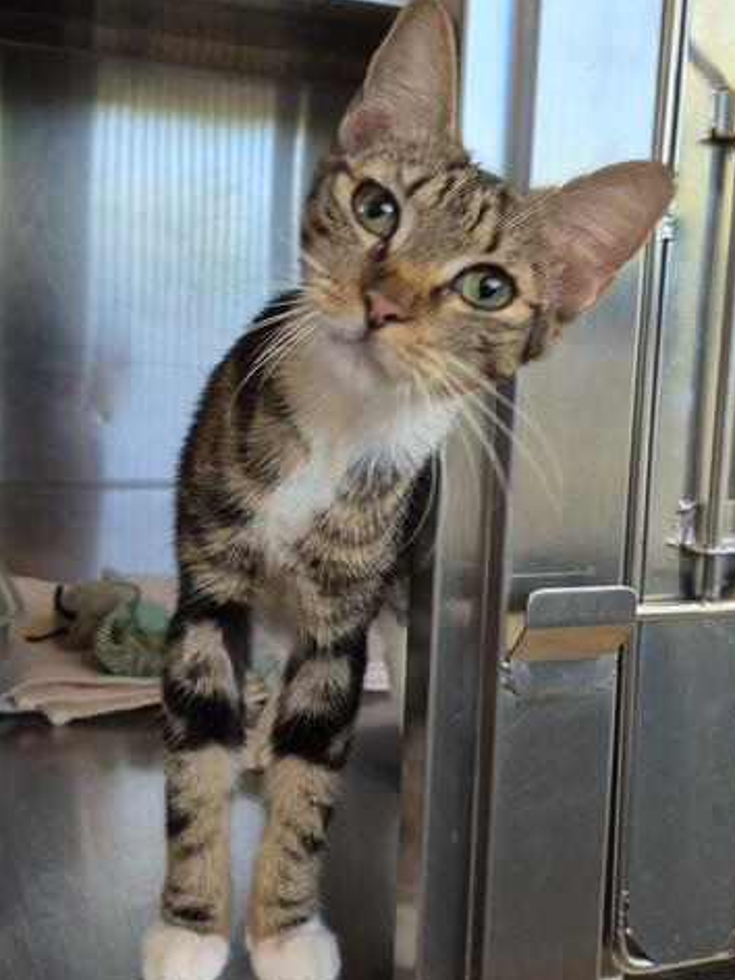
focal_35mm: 26
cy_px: 516
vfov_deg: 67.3
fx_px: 736
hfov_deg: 53.1
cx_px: 380
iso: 160
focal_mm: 5.4
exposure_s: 1/100
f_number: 1.8
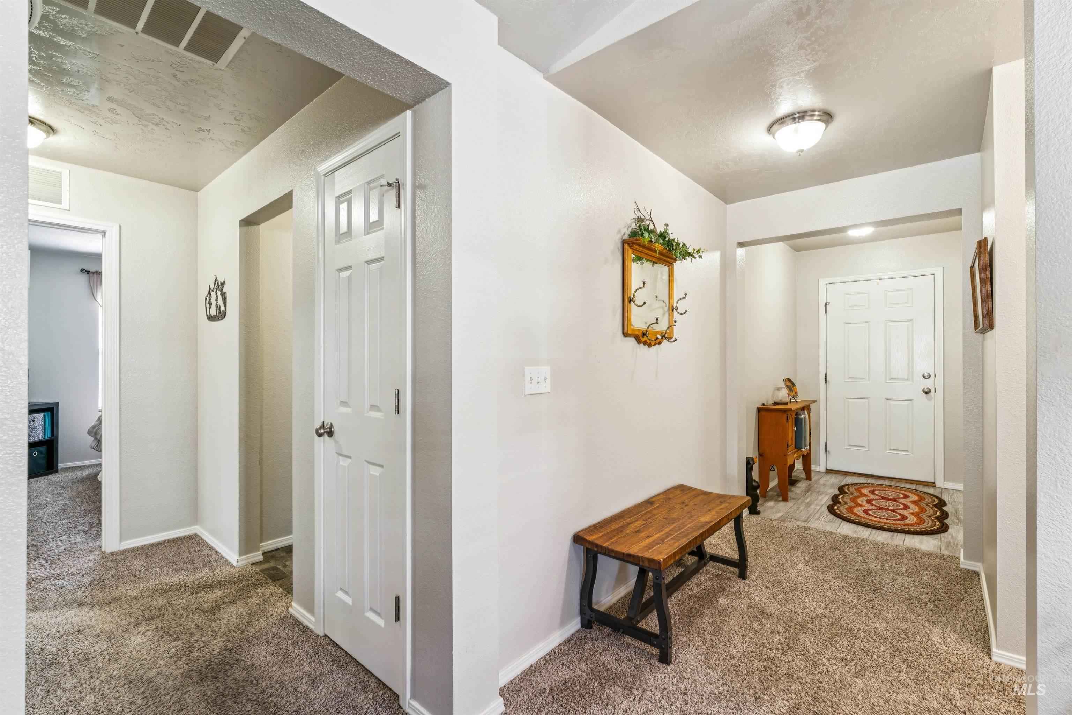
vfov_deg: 73.7
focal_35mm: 16
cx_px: 536
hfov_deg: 96.7
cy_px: 358
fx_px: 476
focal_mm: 16
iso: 400
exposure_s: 1/3.33
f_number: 13
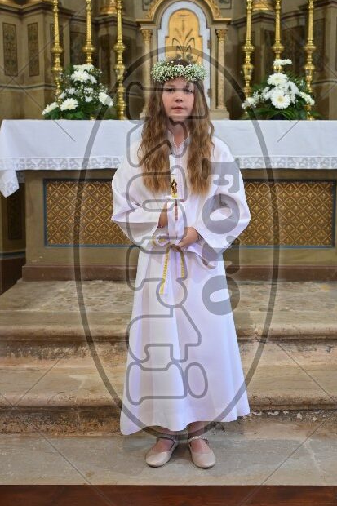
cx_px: 176
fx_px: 604
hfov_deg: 31.2
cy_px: 243
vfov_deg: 45.4
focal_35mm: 43
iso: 5000
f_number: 5
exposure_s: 1/125
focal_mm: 41
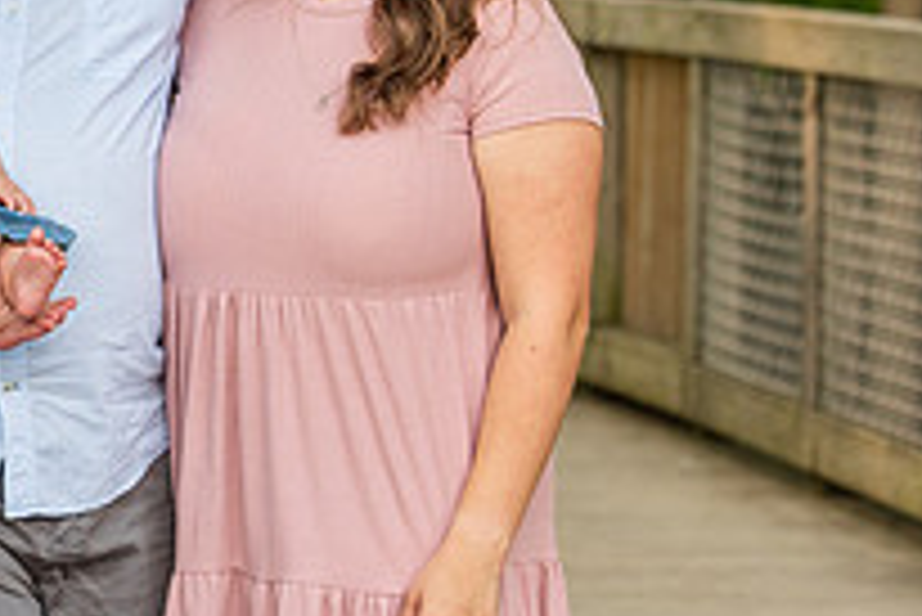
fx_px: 5792
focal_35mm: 226
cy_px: -7
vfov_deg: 6.1
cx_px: -211
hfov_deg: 9.0
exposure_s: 1/500
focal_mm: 80
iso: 640
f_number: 4.5
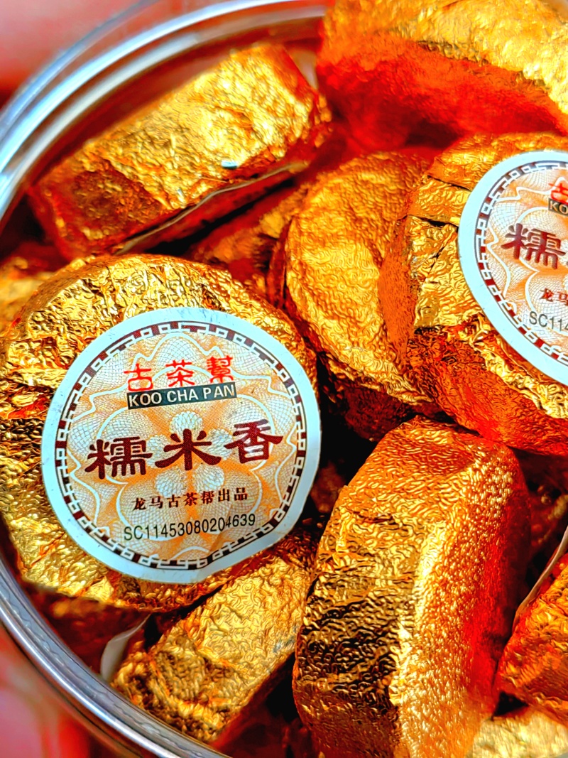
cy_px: 379
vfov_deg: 35.5
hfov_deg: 27.0
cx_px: 284
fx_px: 1182
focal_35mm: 54
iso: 100
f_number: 1.9
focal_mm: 5.52
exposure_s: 1/100
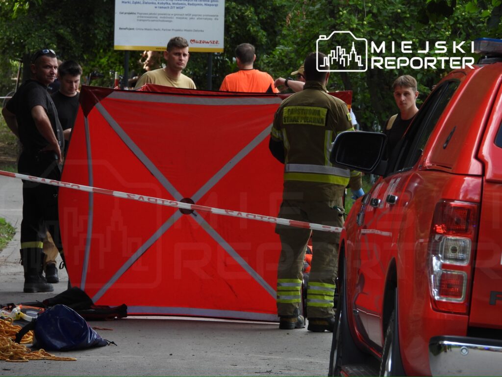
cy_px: 188
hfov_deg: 6.6
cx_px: 251
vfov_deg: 5.0
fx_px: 4351
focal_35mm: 300
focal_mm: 53.9
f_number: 4.5
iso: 125
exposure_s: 1/125
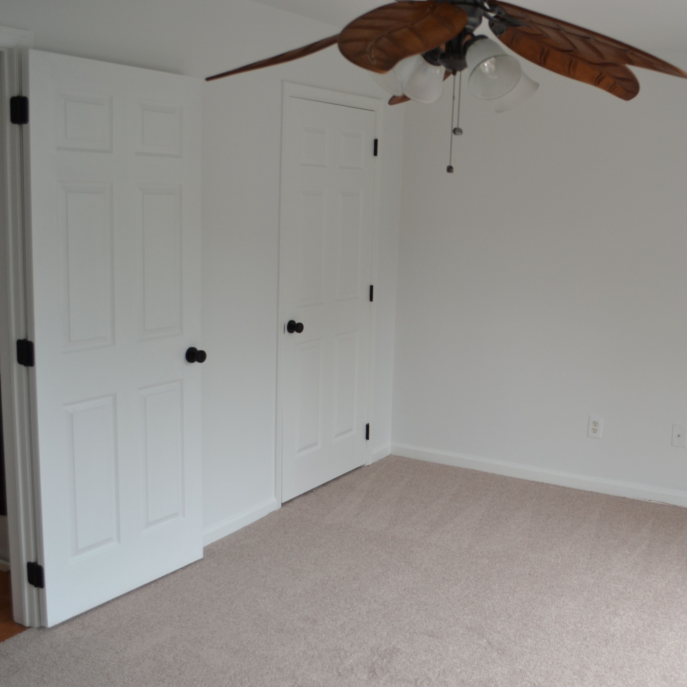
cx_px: 508
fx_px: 876
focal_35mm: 39
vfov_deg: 42.8
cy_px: 347
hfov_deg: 41.7
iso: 320
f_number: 5.6
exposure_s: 1/125
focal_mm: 20
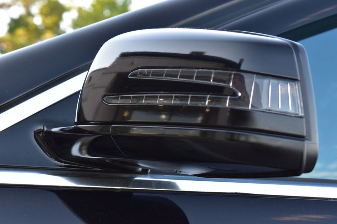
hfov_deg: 24.6
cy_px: 112
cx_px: 168
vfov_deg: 16.5
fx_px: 772
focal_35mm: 82
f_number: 8
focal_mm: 55
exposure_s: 1/50
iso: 400
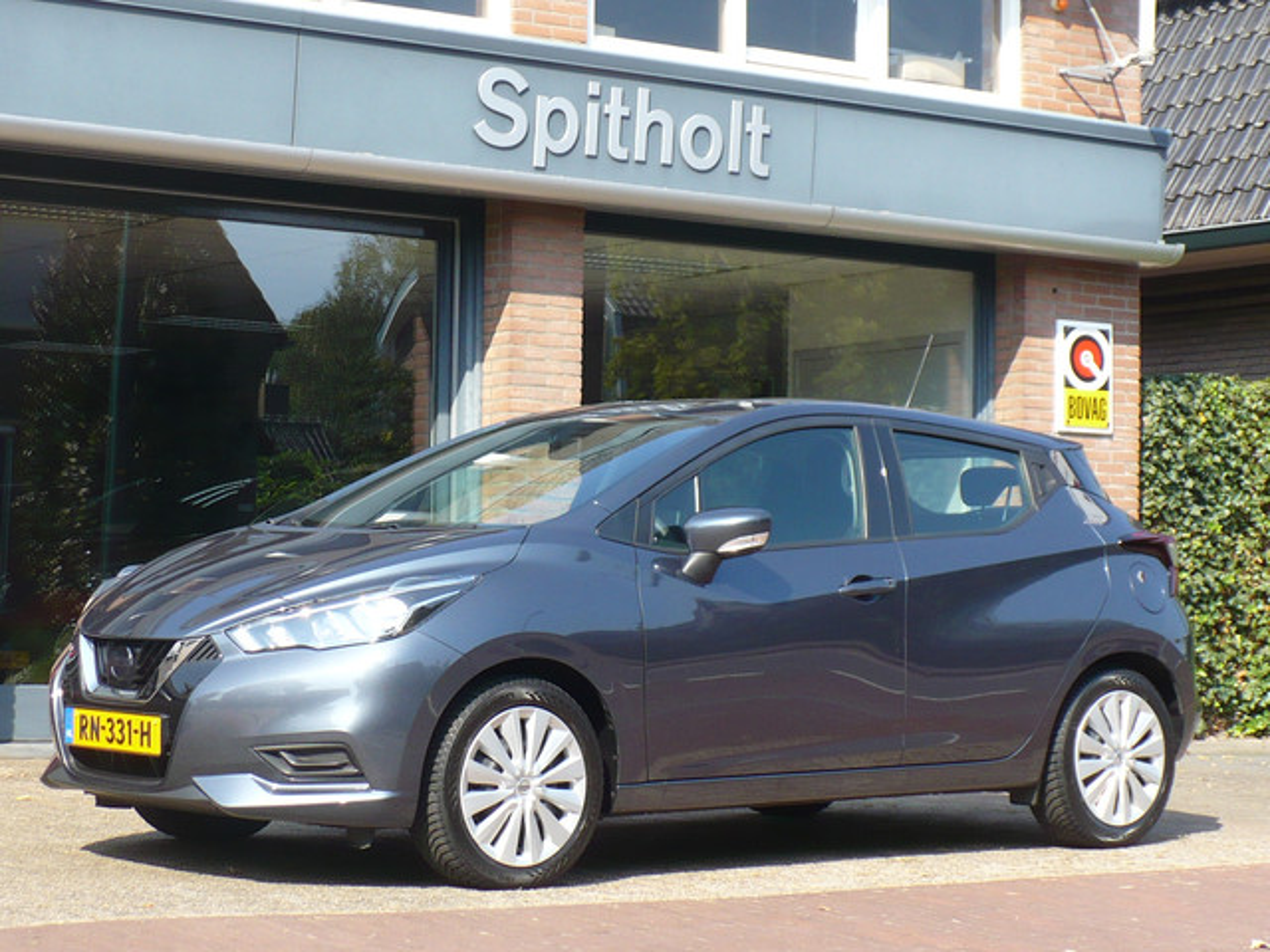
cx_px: 635
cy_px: 476
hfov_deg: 22.0
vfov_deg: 16.6
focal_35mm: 89
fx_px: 3265
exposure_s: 1/400
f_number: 3.1
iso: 100
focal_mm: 9.9
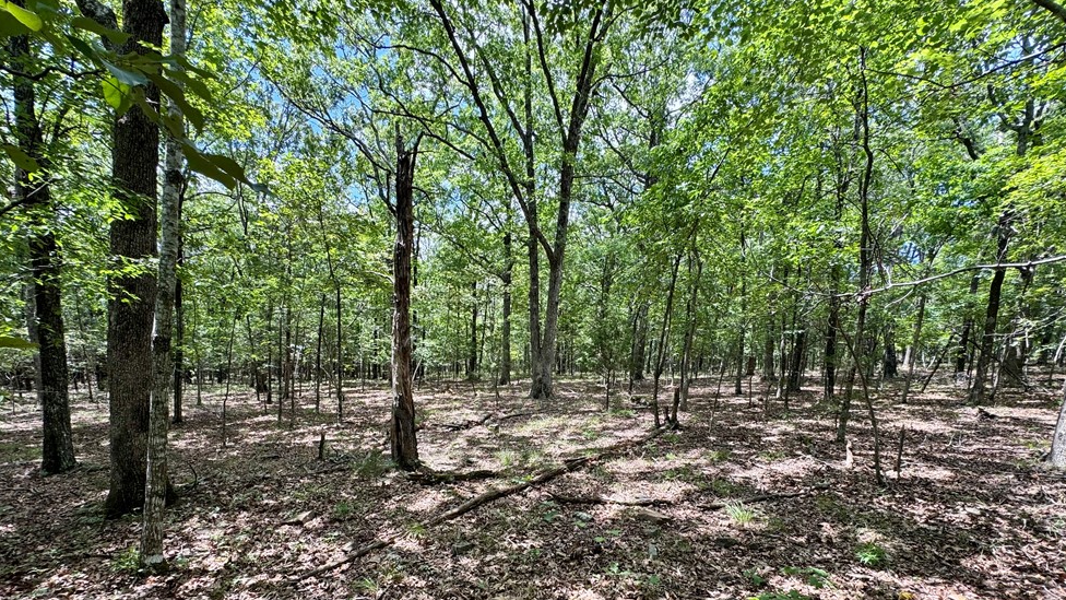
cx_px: 522
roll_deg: -3.3
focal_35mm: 16
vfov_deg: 64.8
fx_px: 452
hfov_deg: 99.4
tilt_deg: -6.5
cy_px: 413
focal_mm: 2.22
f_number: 2.2
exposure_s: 1/179
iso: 40
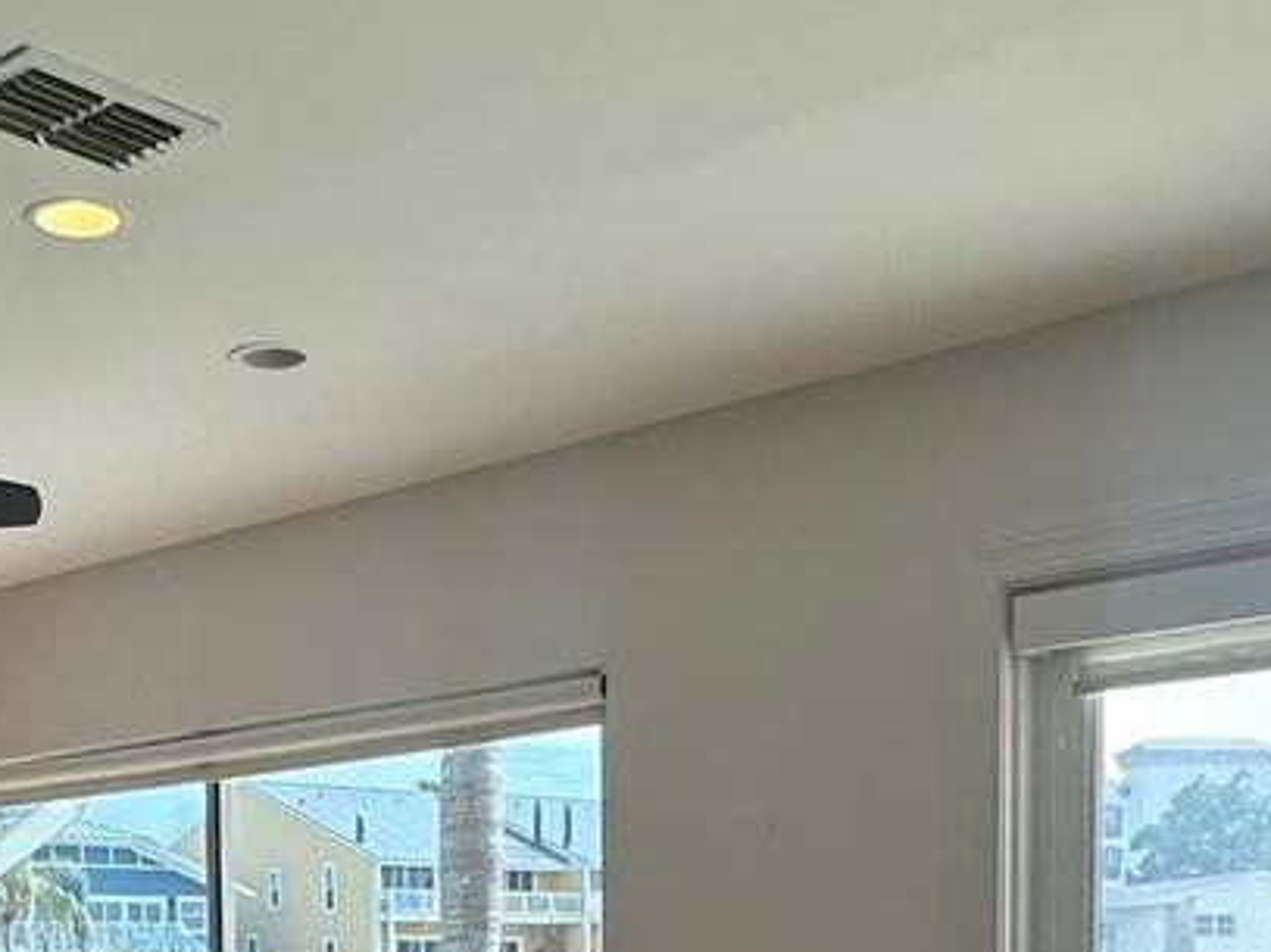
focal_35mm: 55
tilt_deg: -2.8
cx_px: 331
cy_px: 1124
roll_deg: +0.1
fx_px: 2019
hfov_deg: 34.3
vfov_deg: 24.2
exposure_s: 1/191
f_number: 2.2
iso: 40
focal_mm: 2.22
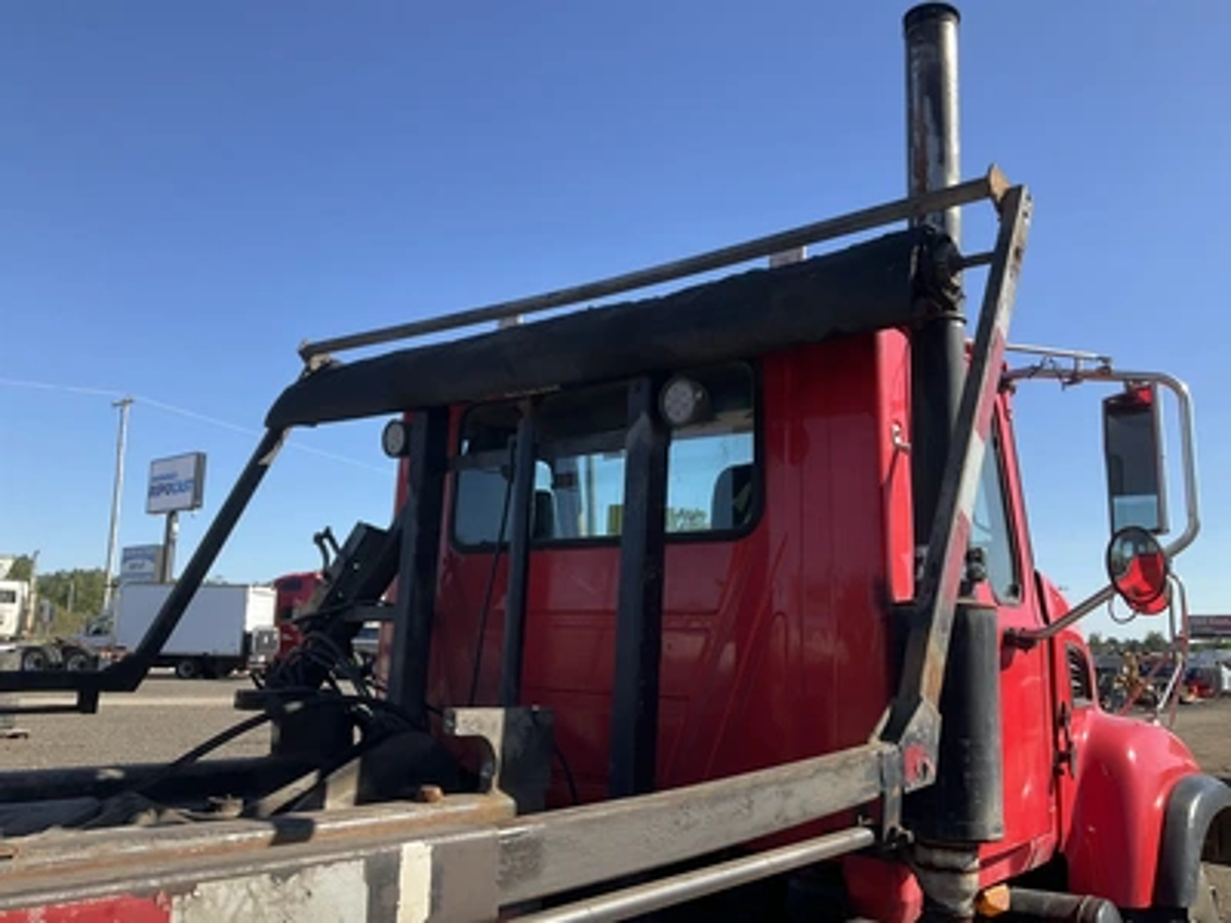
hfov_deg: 61.7
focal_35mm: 29
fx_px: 1031
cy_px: 462
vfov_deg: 48.2
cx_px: 616
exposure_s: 1/997
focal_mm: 3
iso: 25
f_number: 1.8
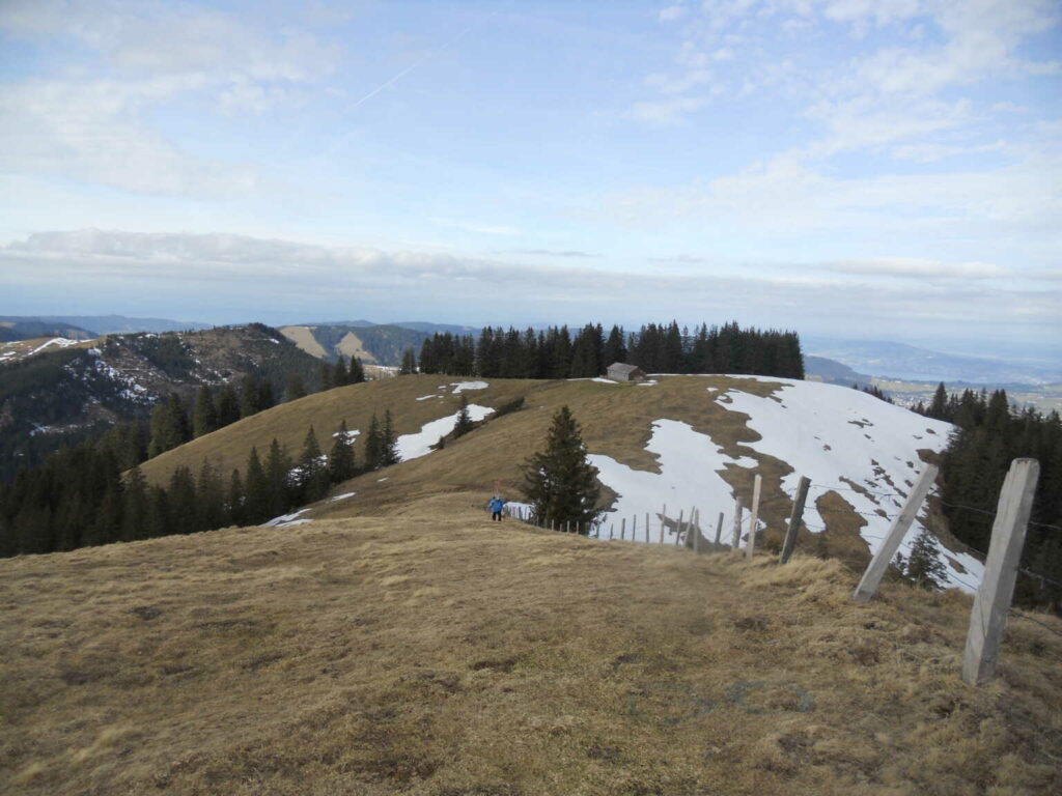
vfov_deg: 51.4
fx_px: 828
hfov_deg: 65.3
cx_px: 531
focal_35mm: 27
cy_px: 398
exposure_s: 1/800
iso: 80
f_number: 8
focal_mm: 4.9
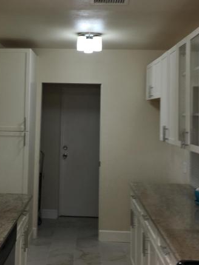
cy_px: 92
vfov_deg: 37.2
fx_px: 391
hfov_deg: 28.4
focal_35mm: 51
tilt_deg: +3.8
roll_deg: -1.2
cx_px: 69
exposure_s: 1/60
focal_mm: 4.15
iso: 32
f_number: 2.2
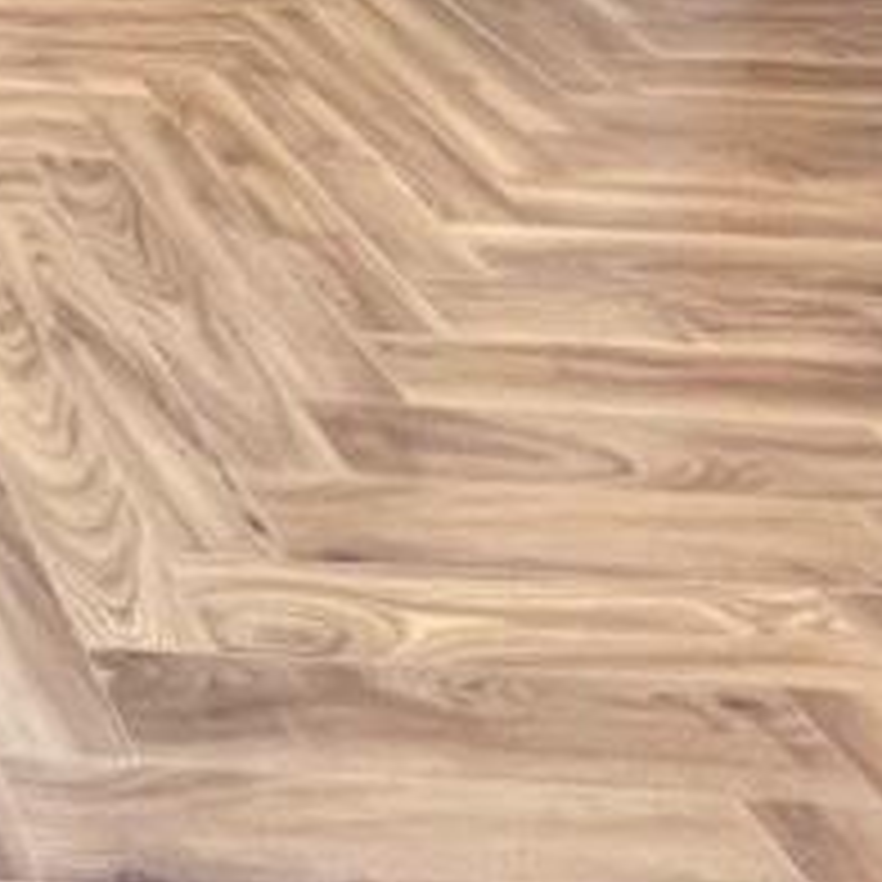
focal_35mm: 60
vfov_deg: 19.0
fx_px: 1730
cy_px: -842
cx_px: -720
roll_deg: -0.9
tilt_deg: +0.0
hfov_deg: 20.2
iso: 160
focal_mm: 1.57
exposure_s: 1/100
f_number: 1.8
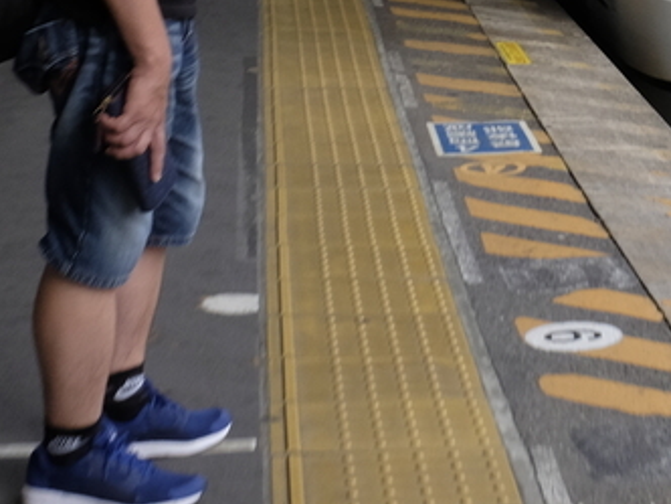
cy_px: -160
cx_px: 800
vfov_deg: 11.5
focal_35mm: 125
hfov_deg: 15.2
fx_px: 2423
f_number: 16
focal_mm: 24.3
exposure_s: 1/60
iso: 800
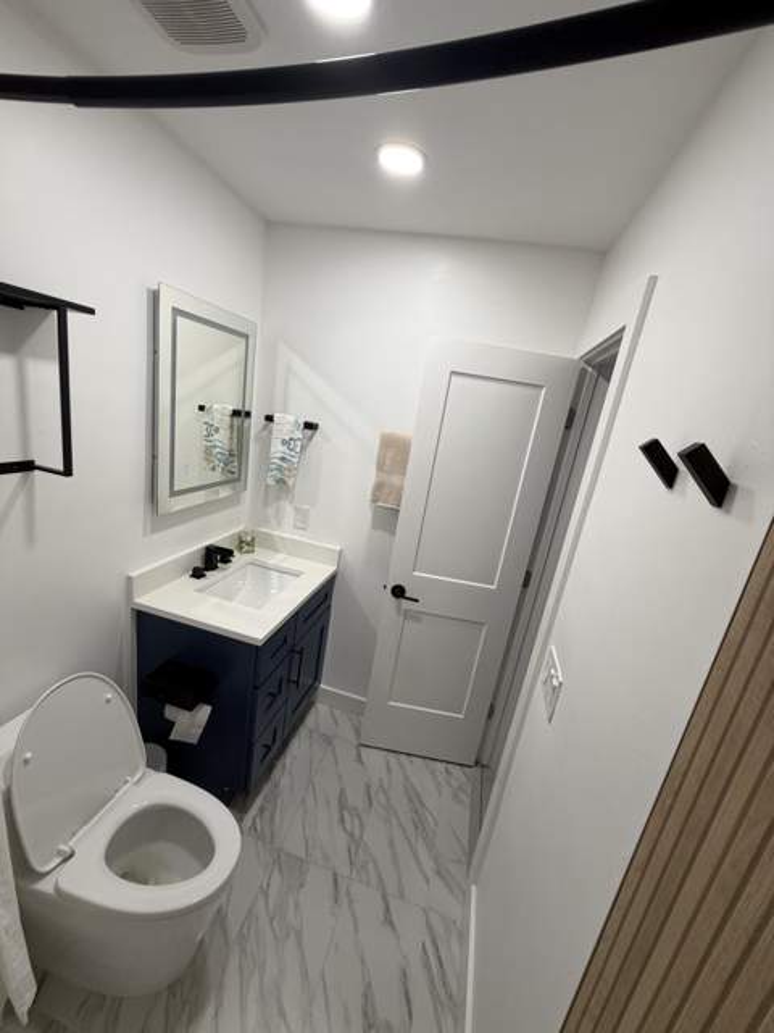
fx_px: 417
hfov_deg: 85.7
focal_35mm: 14
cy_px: 516
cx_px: 387
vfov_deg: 102.1
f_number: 2.2
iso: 125
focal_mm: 2.22
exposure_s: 1/120
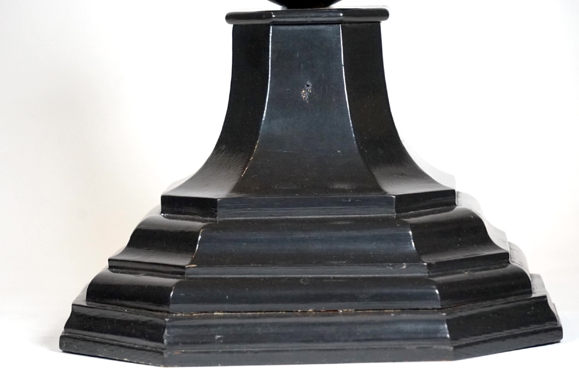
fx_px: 3492
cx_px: 290
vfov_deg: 6.3
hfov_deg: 9.5
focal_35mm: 217
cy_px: 194
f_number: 5.6
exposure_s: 1/250
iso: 2500
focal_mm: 145
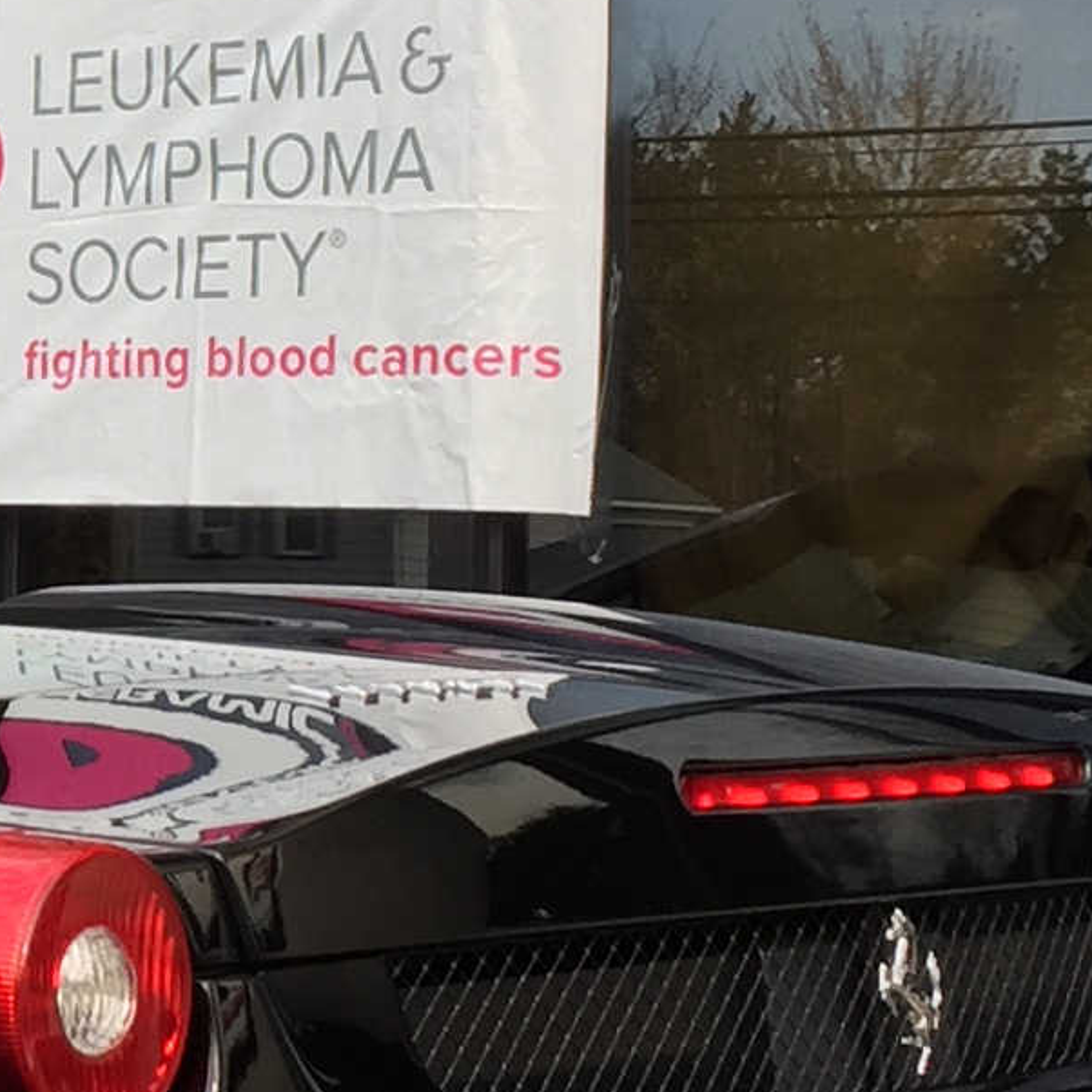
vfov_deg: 12.6
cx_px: -791
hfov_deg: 11.7
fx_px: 4961
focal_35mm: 139
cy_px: 408
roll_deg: -4.0
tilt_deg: +2.9
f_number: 2.2
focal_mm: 4.15
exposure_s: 1/534
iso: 32
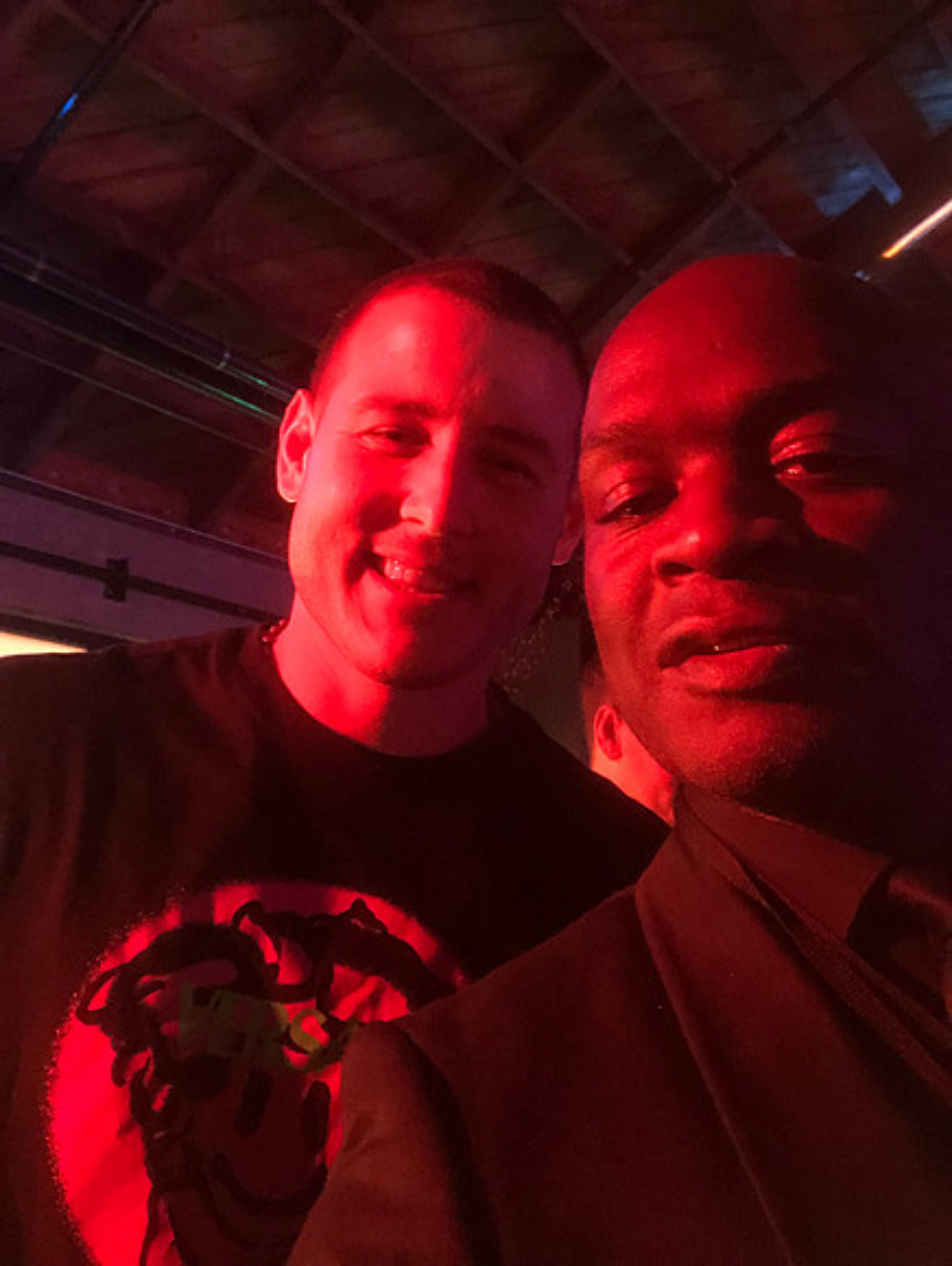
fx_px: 1172
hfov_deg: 44.2
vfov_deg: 56.8
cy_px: 633
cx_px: 476
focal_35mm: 32
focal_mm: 2.87
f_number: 2.2
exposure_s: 1/29
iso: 640
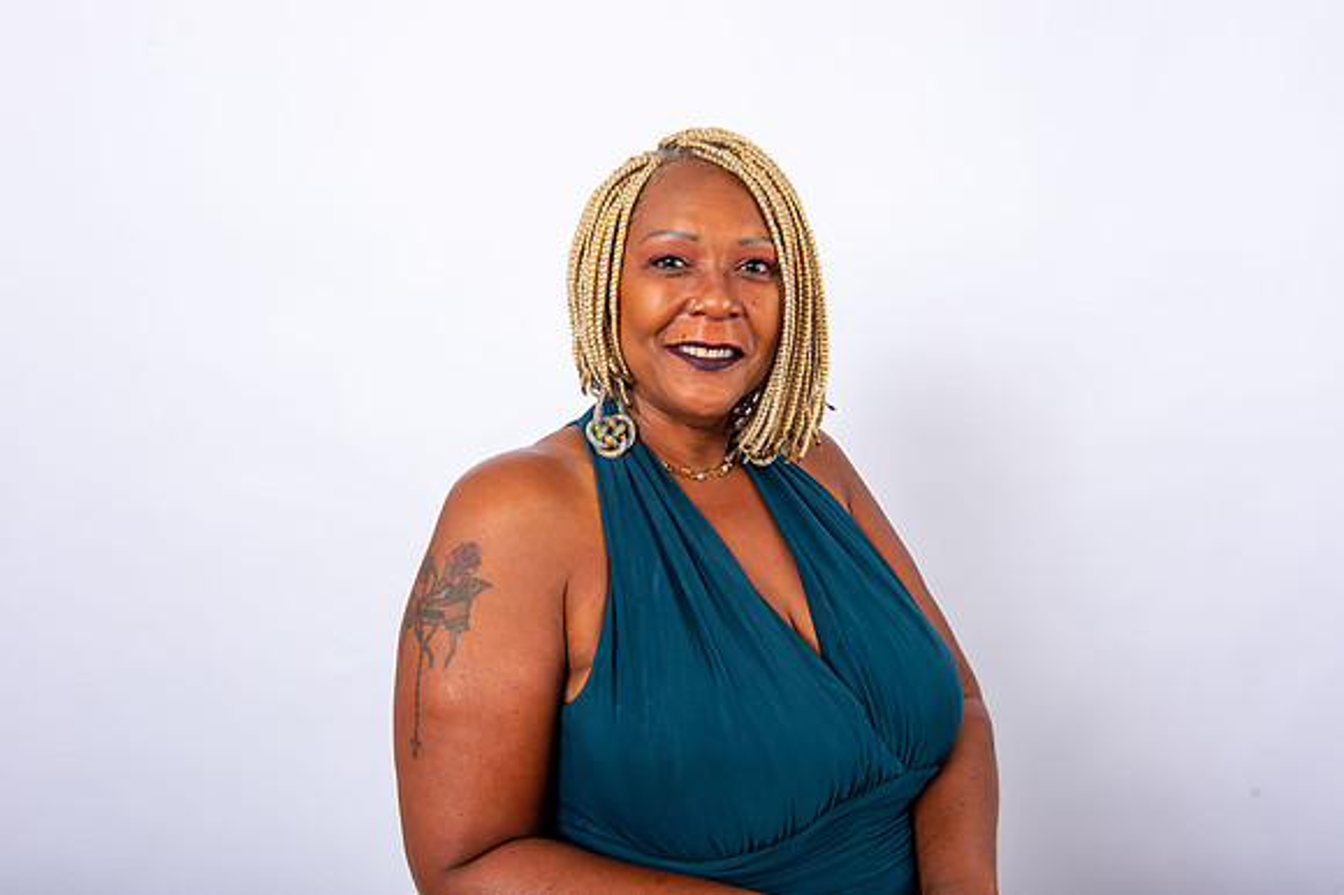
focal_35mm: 38
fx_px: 1418
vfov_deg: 35.0
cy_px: 448
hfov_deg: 50.7
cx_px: 672
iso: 160
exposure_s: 1/250
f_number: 8
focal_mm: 38
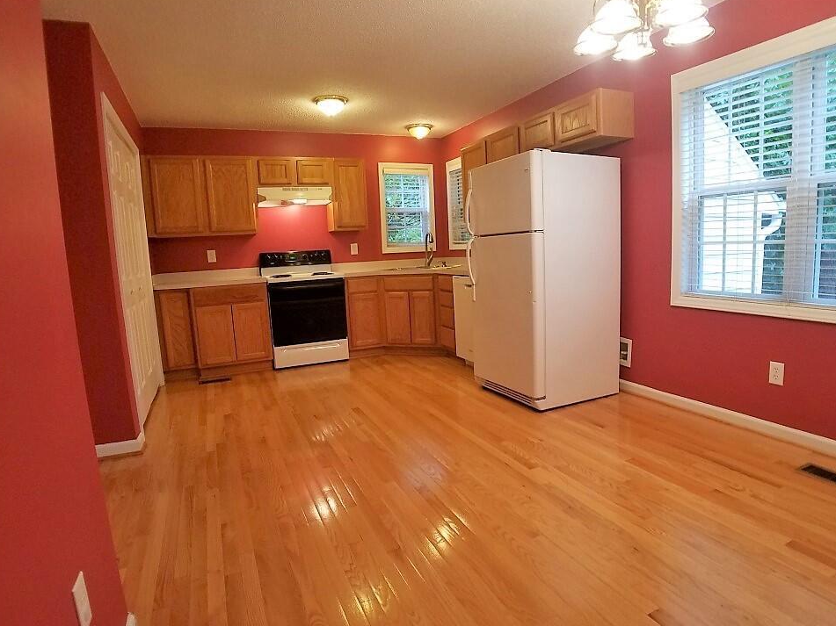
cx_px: 441
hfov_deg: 63.4
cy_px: 331
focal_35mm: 28
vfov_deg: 49.7
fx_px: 676
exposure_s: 1/40
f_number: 1.7
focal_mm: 4.2
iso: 160
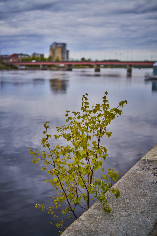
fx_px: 229
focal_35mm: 35
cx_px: 78
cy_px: 118
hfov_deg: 37.9
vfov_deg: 54.4
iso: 100
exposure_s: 1/2500
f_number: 1.8
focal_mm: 35
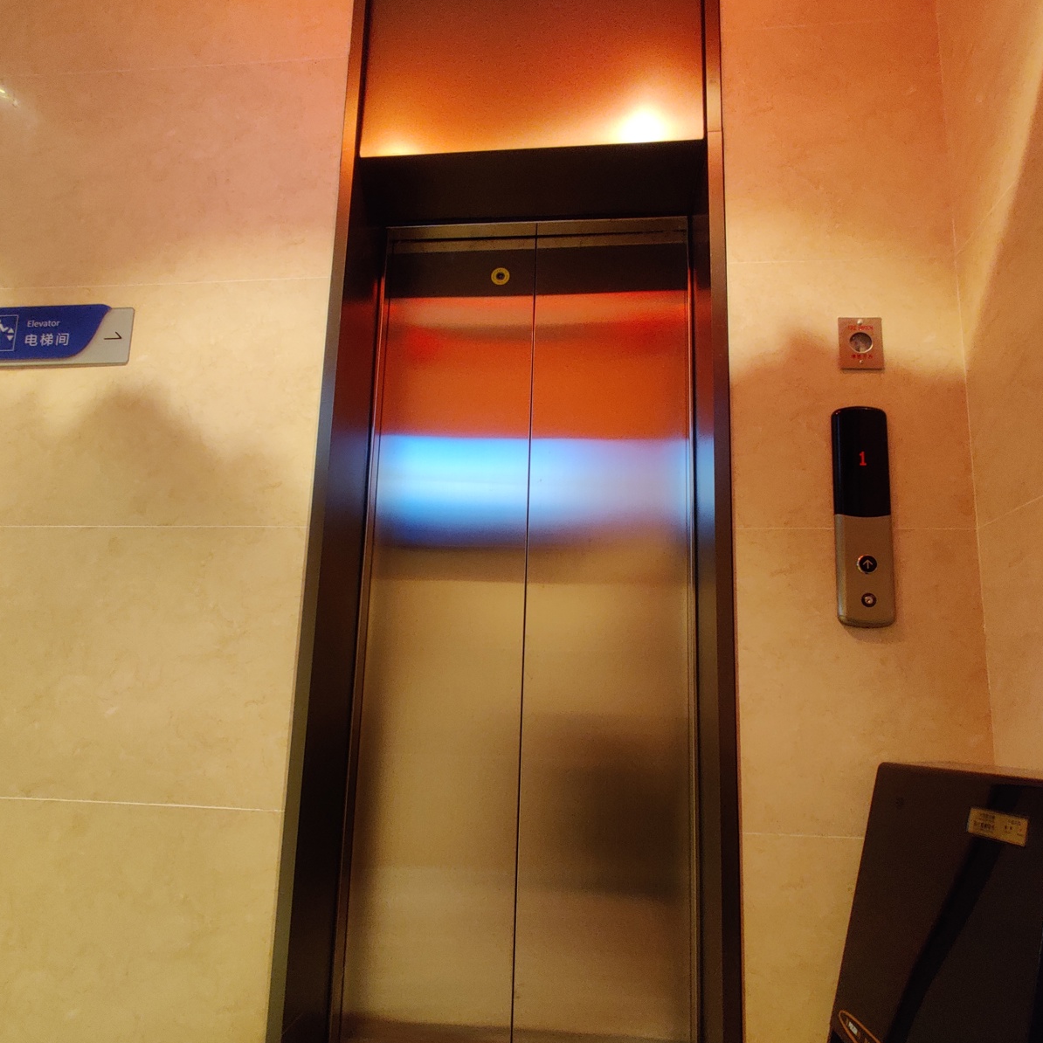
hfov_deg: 87.4
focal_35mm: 16
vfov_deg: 86.9
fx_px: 545
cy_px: 594
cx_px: 510
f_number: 2.2
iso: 1250
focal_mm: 2.25
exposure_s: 1/25
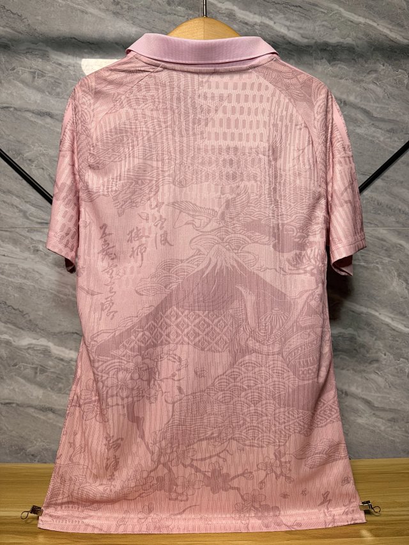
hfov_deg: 56.8
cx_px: 204
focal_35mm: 24
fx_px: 378
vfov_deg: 71.6
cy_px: 272
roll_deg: -0.3
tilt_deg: +0.1
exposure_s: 1/100
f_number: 1.78
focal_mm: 6.76
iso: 160
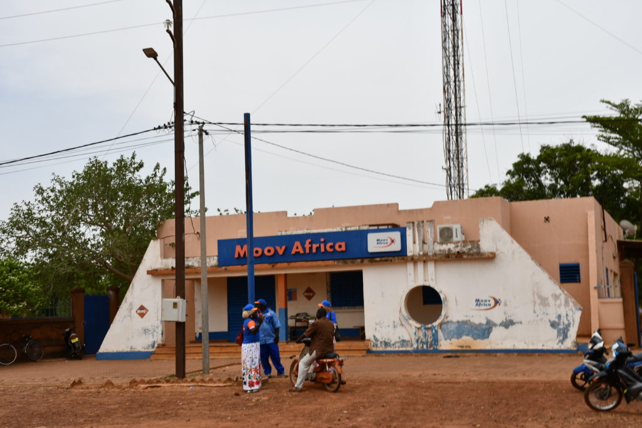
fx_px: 910
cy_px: 214
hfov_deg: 38.9
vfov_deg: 26.5
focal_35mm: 51
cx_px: 321
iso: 100
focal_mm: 34
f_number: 9
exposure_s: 1/320
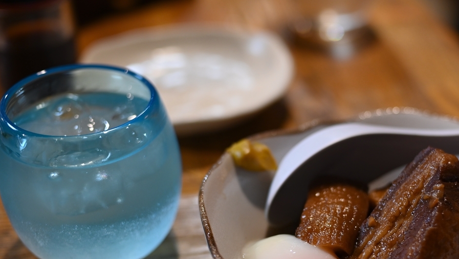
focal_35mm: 56
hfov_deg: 36.9
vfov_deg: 21.3
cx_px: 293
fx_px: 682
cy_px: 181
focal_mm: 40
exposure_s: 1/40
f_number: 2.5
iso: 900
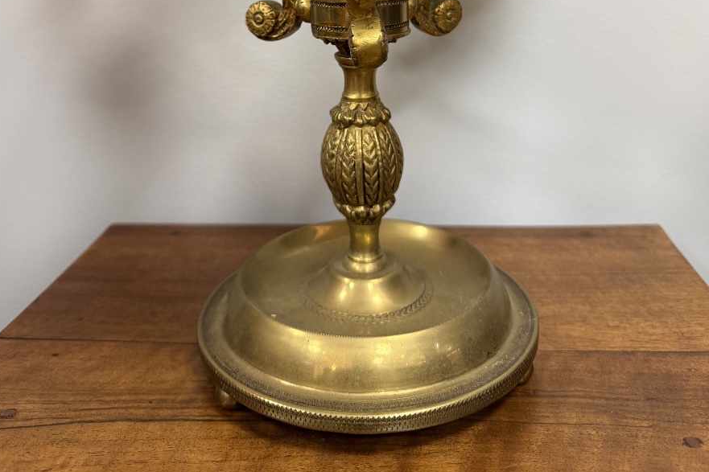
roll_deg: +1.1
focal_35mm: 34
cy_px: -6
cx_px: 350
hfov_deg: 55.8
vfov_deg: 35.0
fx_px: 669
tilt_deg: -3.8
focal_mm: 6.76
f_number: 1.78
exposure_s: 1/50
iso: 200
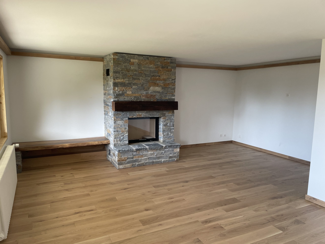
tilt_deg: -8.6
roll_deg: +0.1
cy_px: 122
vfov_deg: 53.1
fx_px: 244
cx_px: 162
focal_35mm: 26
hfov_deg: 67.3
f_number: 1.6
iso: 100
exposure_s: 1/121
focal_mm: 4.2
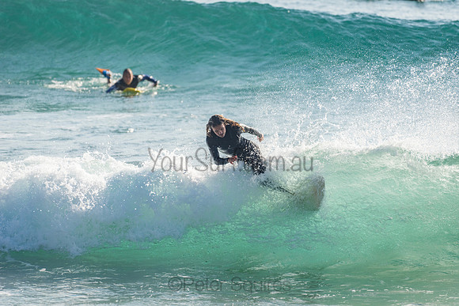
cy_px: 153
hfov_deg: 4.1
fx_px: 6376
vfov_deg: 2.8
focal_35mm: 500
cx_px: 230
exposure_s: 1/2000
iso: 180
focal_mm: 500
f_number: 5.6
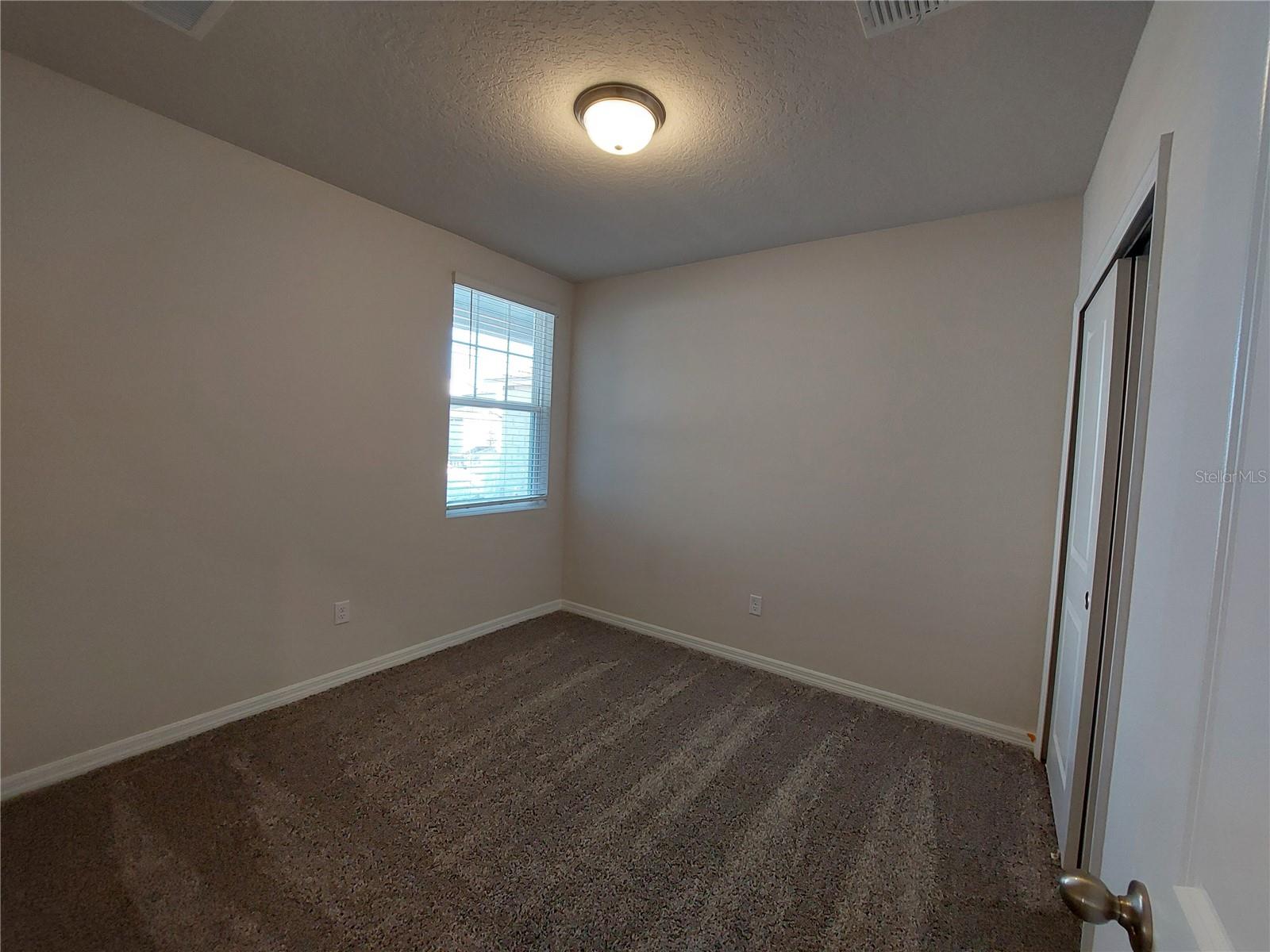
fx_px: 477
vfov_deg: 89.9
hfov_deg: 106.2
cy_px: 476
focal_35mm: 13
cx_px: 635
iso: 160
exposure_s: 1/60
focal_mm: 1.74
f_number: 2.2
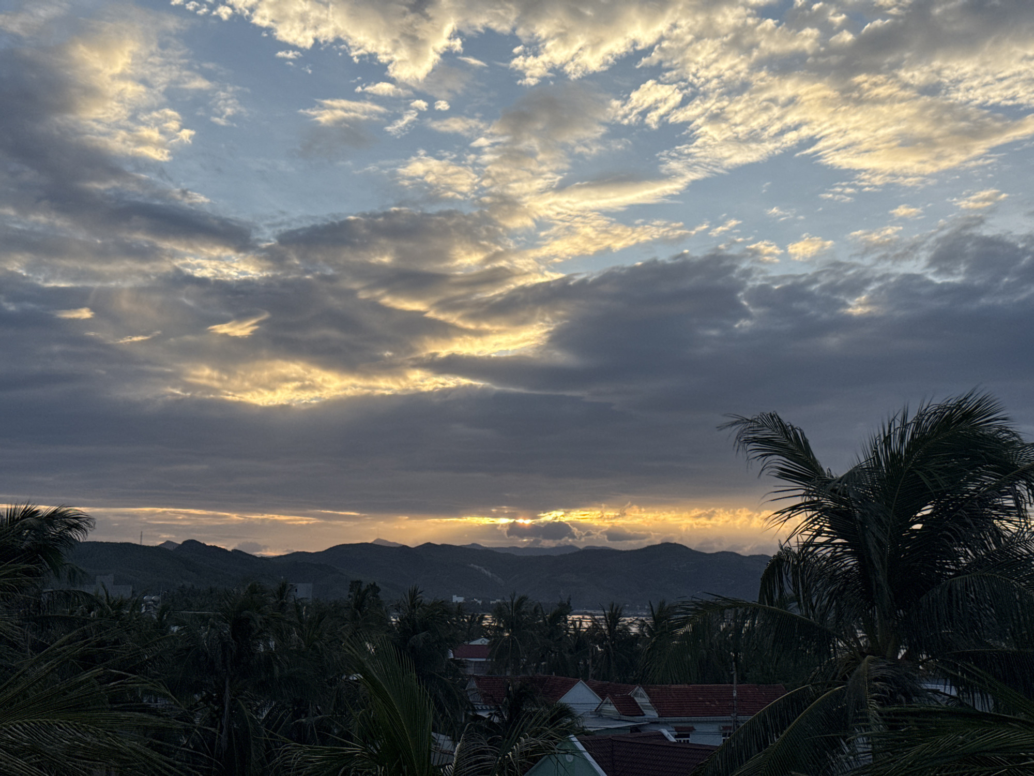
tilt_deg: +8.3
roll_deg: -1.3
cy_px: 388
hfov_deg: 39.7
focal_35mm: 48
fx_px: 1434
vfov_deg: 30.3
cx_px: 517
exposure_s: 1/2667
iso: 64
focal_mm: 6.76
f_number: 1.78
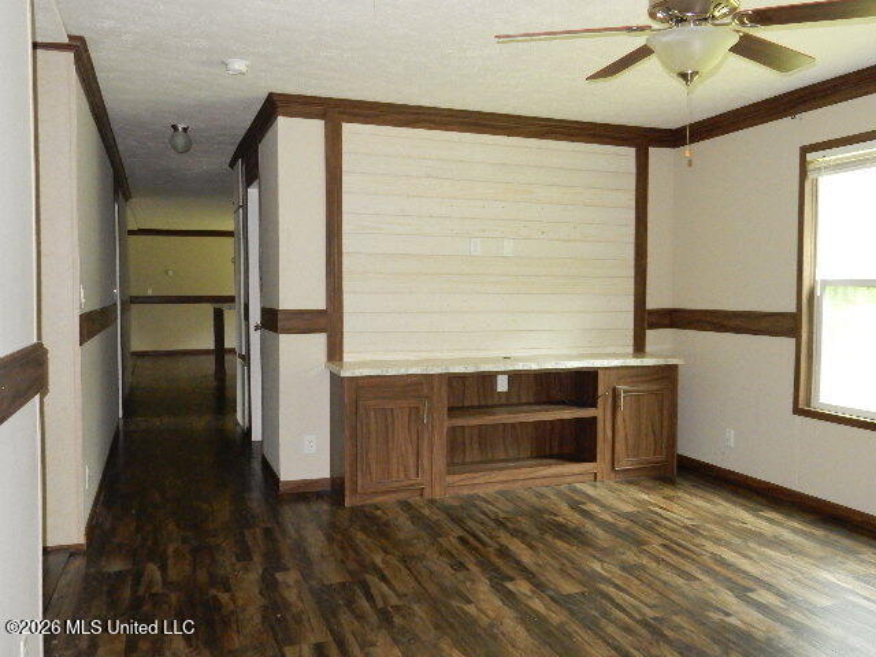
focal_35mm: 30
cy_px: 328
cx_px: 438
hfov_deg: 60.0
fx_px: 759
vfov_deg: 46.8
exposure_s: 1/30
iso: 800
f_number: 4
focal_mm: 5.4
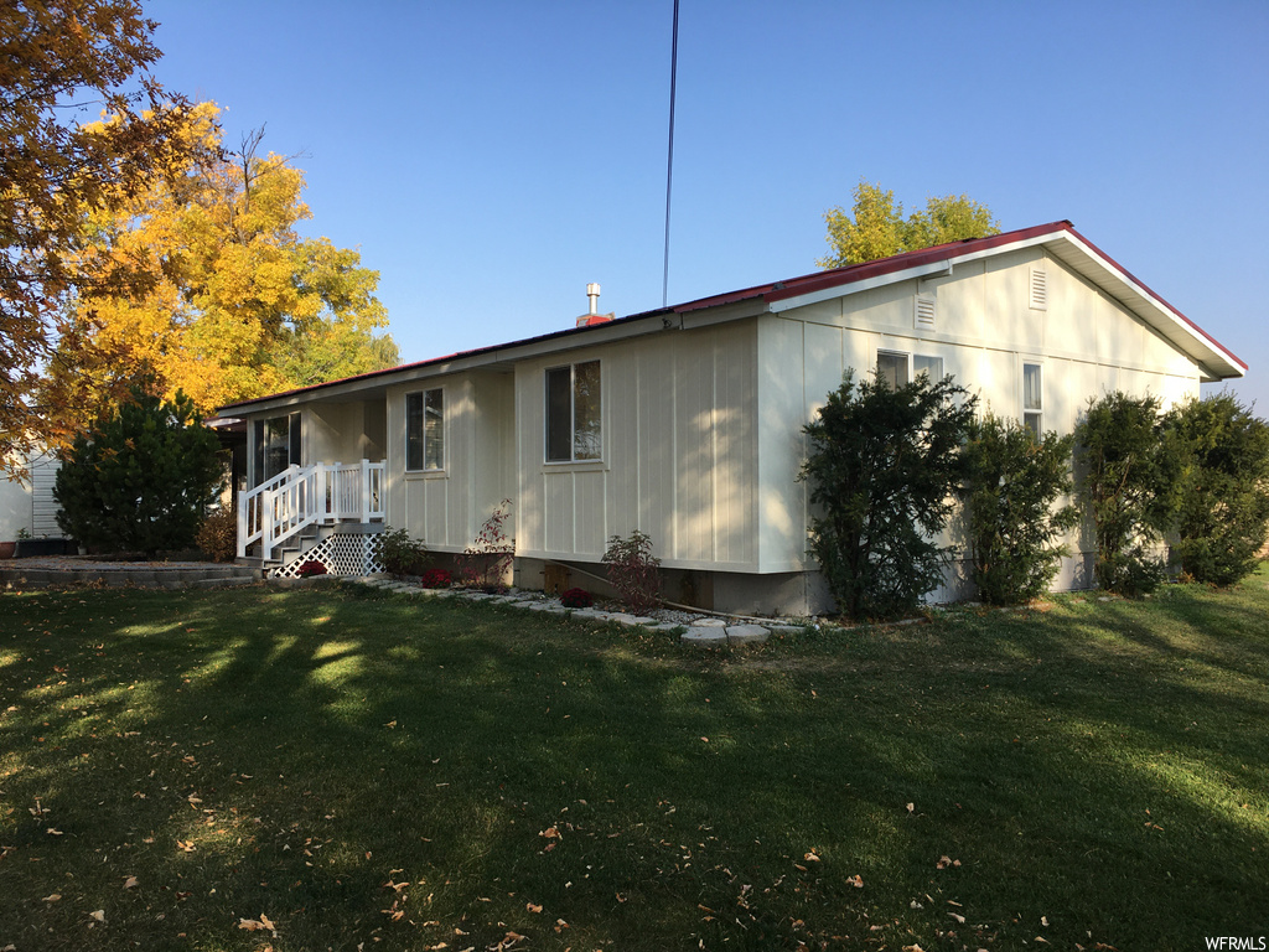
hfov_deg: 61.7
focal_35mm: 29
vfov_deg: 48.2
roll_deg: +0.8
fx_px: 1063
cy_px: 476
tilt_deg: +1.3
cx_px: 634
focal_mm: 4.15
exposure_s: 1/827
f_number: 2.2
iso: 25
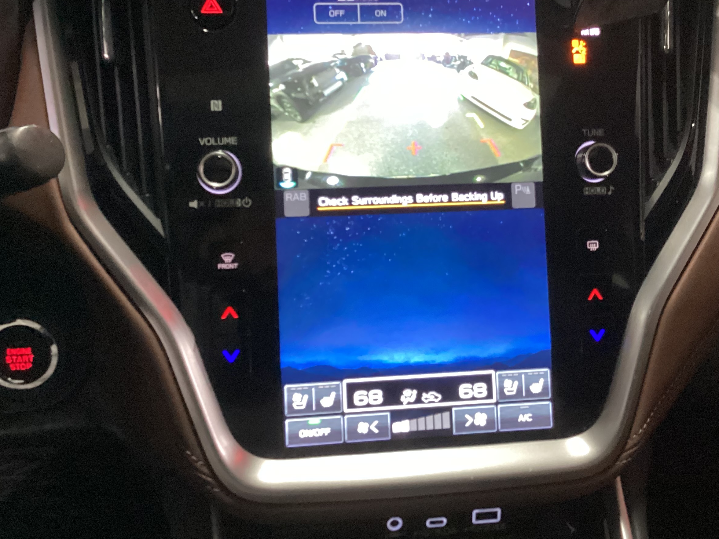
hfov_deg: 43.6
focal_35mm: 43
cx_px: 428
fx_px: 893
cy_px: 223
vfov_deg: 33.5
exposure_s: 1/25
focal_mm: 3.3
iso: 400
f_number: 2.4
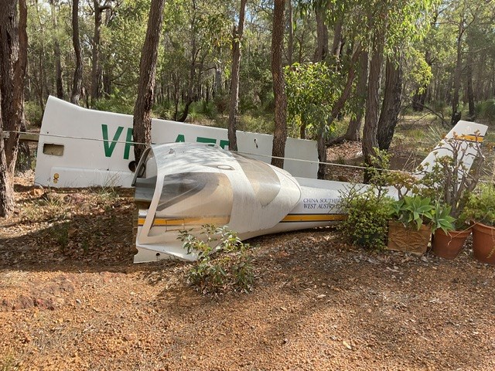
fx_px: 415
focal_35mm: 29
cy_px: 186
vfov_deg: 48.2
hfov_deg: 61.7
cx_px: 248
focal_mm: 3
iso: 16
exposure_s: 1/562
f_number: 1.8
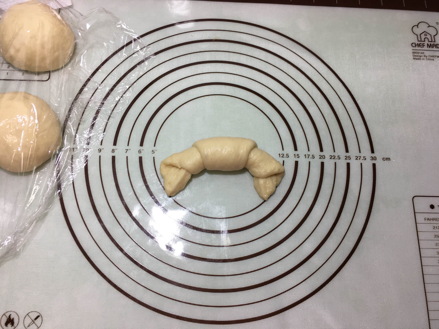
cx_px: 220
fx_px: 368
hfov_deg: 61.7
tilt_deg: -73.6
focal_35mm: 29
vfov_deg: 48.2
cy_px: 164
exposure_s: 1/50
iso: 32
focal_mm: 4.15
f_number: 2.2
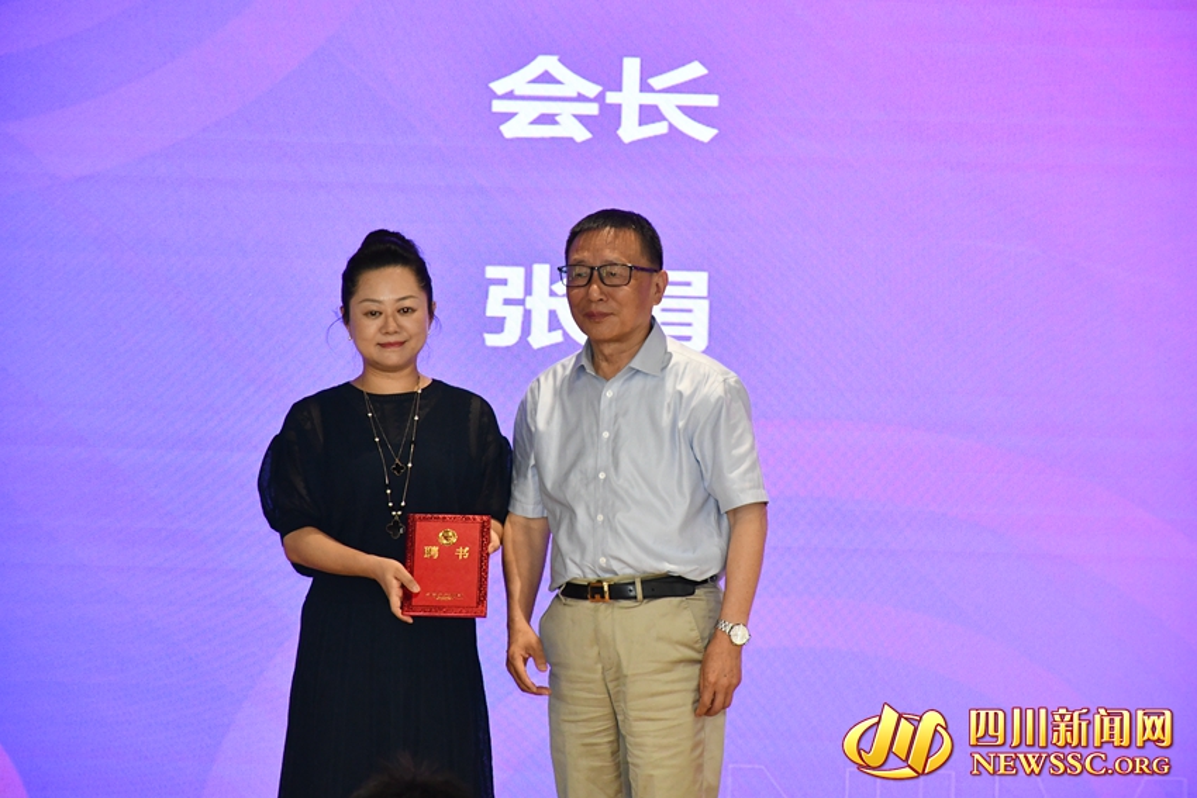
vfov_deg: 6.5
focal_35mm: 210
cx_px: 598
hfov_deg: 9.8
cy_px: 399
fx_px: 6983
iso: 3200
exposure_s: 1/200
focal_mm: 140
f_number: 7.1
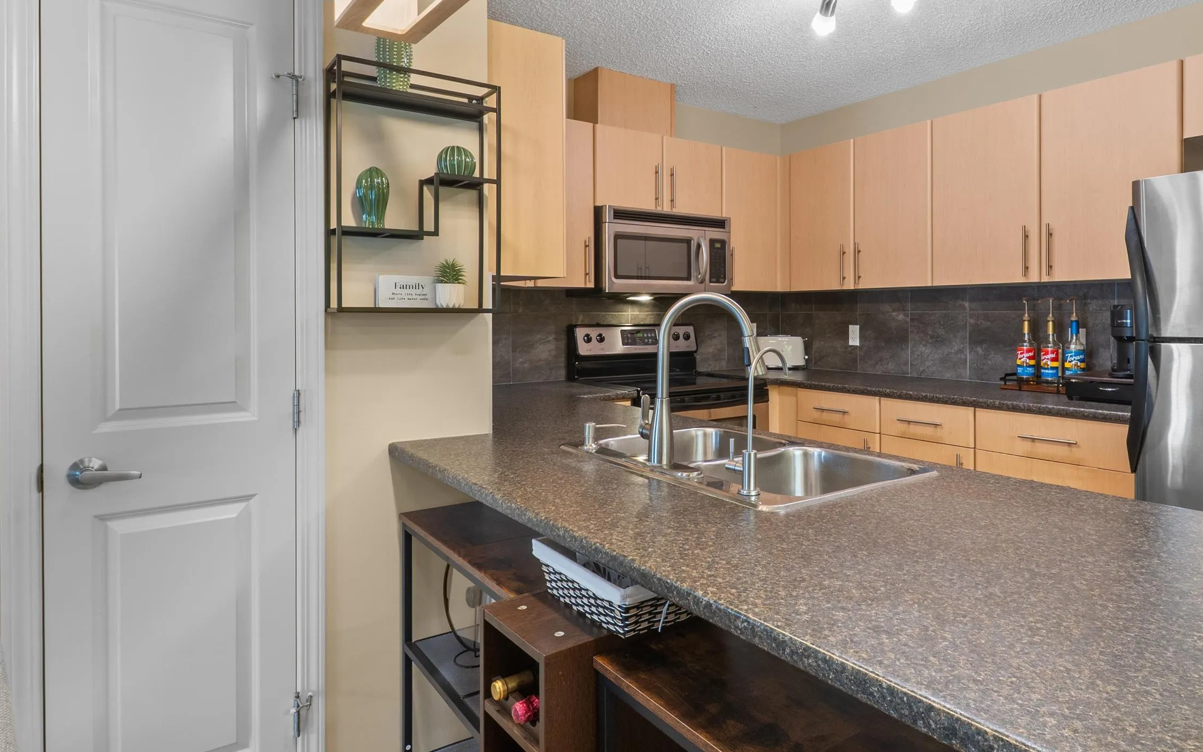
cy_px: 310
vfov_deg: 56.9
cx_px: 717
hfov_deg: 81.4
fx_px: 689
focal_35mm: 21
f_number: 11
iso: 400
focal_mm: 10
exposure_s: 1
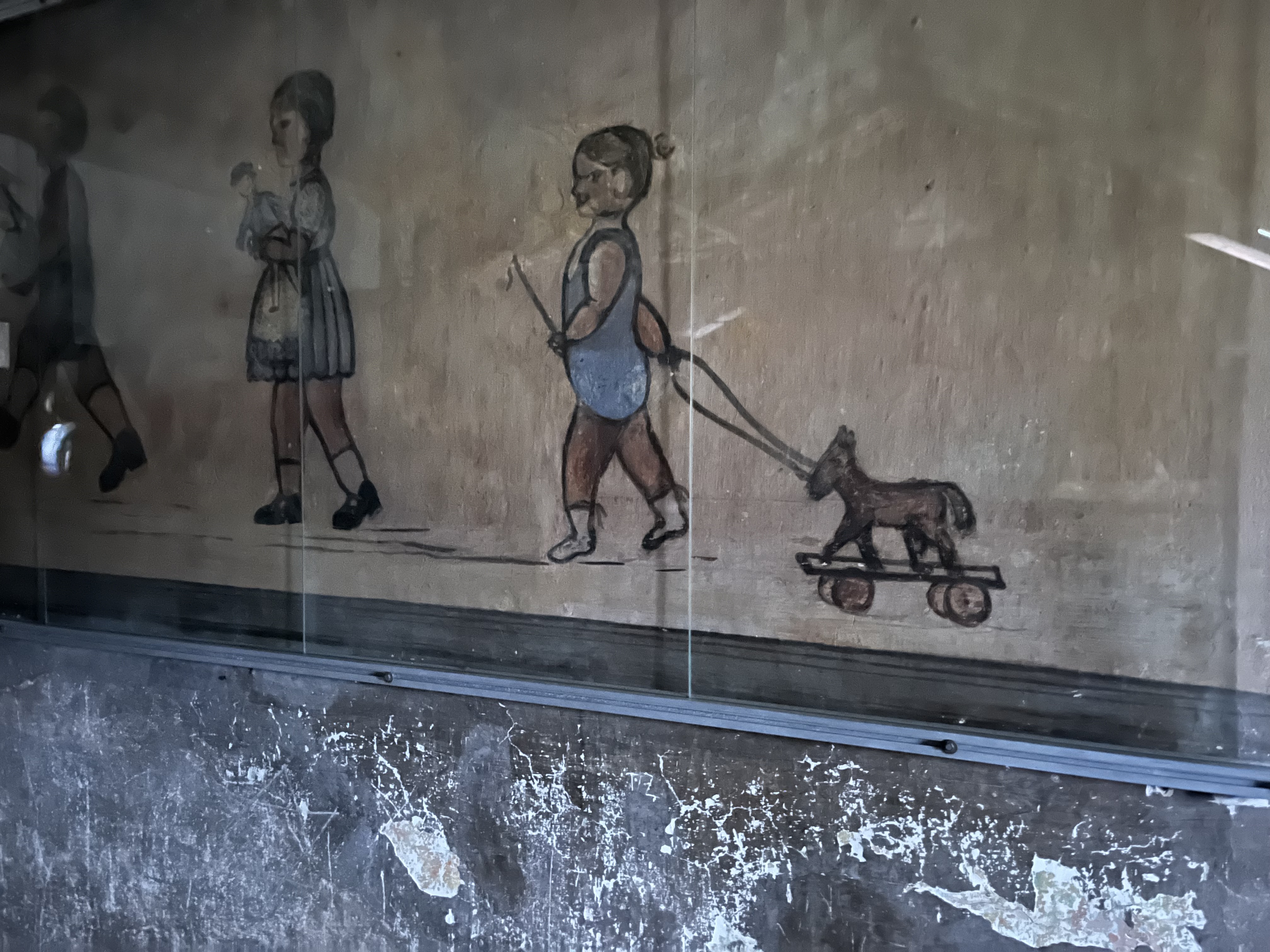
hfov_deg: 67.3
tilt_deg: -1.3
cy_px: 476
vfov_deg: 53.1
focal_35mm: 26
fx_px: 954
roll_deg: -0.7
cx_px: 635
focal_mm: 5.1
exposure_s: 1/5
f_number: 1.6
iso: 3200
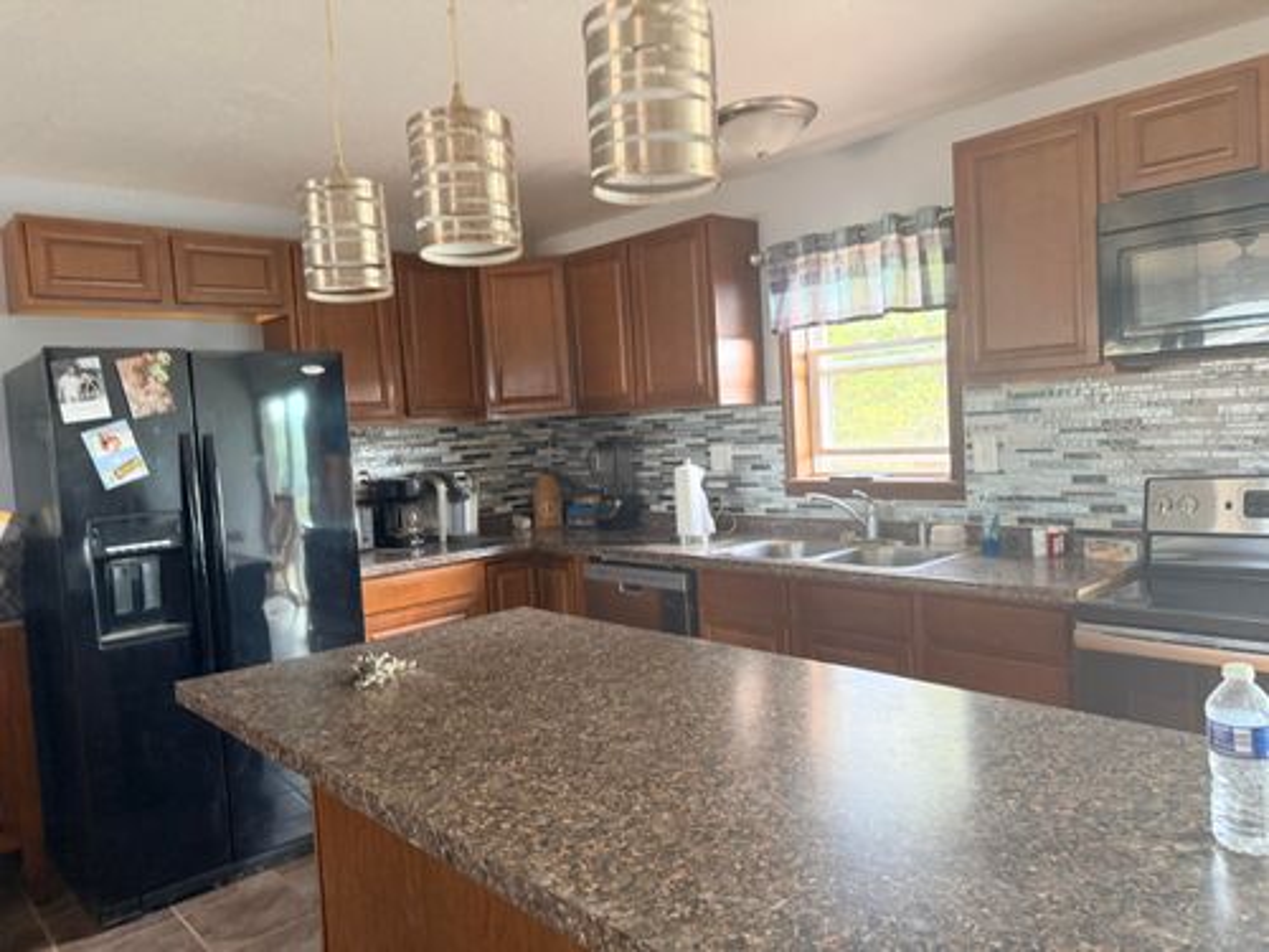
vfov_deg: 56.8
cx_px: 634
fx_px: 880
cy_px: 476
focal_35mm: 24
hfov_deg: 71.6
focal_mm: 6.76
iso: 250
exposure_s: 1/60
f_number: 1.78
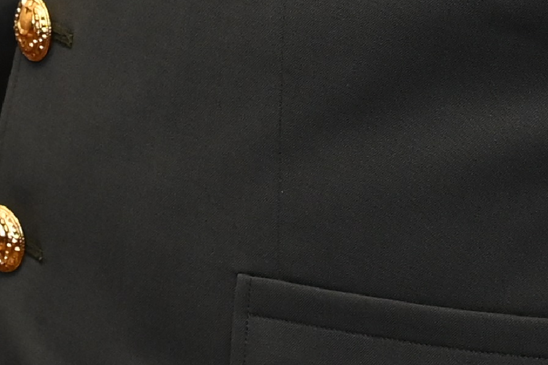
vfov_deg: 4.5
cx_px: -550
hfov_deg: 6.8
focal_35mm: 291
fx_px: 4427
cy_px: -683
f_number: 4
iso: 1000
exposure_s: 1/200
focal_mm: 43
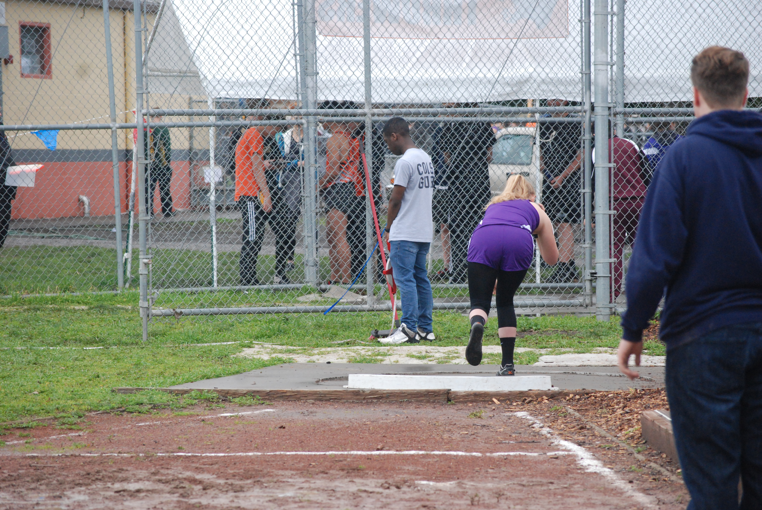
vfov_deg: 7.7
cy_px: 255
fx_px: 3815
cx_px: 381
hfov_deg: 11.4
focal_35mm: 180
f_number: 7.1
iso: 1000
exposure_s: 1/800
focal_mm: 120
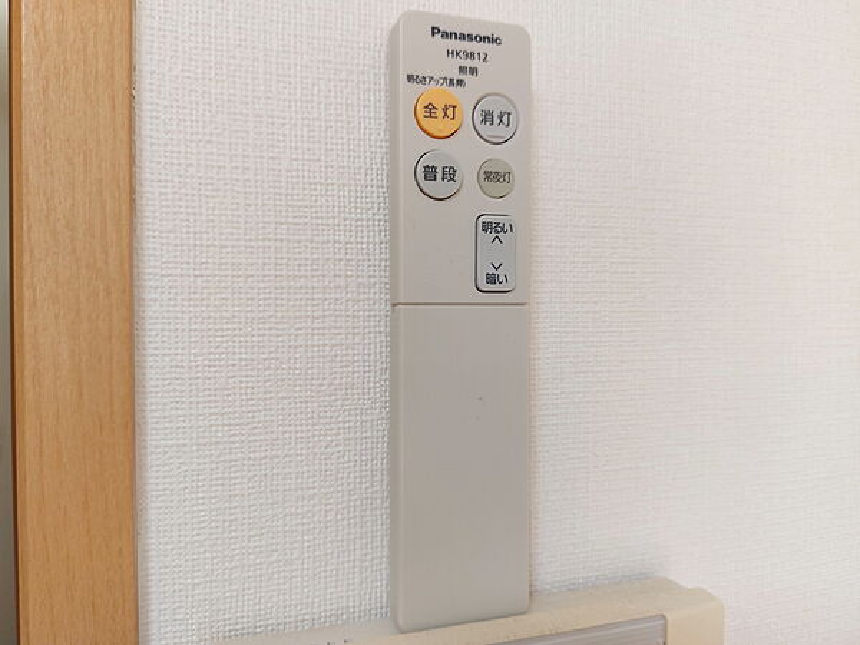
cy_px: 322
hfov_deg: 71.6
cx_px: 430
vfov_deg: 56.8
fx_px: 596
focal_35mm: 24
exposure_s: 1/33
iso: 32
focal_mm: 5.23
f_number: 1.8
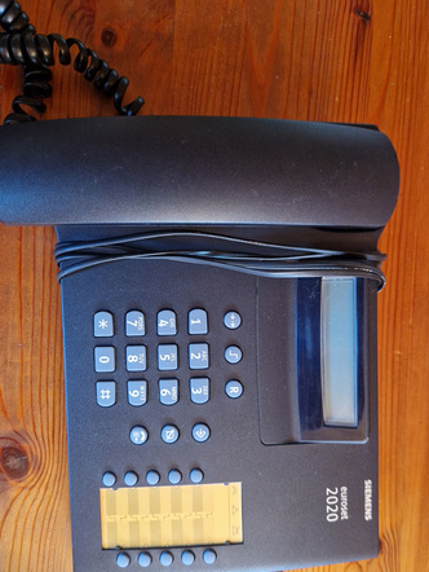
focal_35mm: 26
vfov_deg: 67.0
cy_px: 321
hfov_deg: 53.1
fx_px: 429
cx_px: 207
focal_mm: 5.4
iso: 800
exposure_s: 1/50
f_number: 1.8
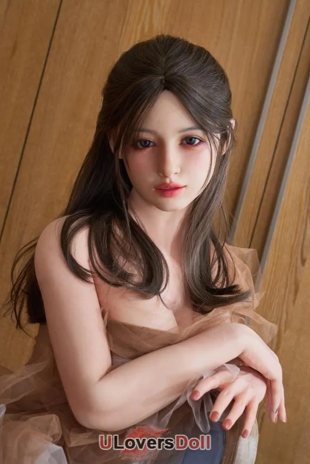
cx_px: 155
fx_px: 904
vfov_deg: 28.8
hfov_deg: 19.5
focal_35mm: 70
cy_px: 232
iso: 100
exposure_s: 1/160
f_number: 7.1
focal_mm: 70
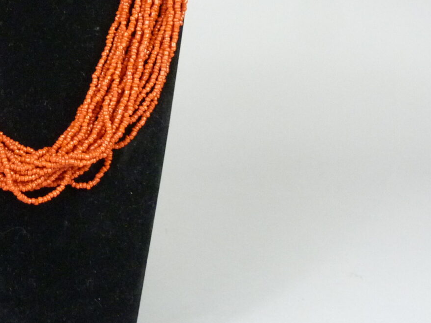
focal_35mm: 96
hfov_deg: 19.8
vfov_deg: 15.4
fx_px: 1195
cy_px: 105
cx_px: -1
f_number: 3.2
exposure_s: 1/40
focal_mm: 7.4
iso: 400
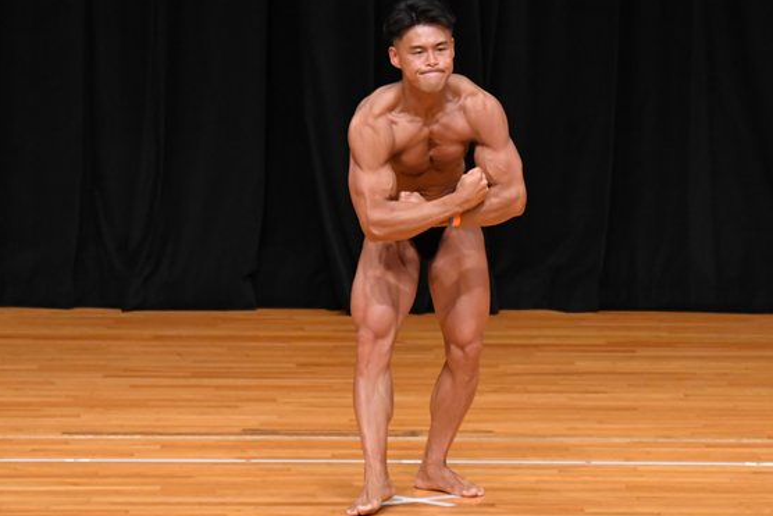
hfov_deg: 5.5
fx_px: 8075
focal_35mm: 376
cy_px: 242
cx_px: 423
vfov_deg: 3.7
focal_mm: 180
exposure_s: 1/400
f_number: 5.6
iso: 3200
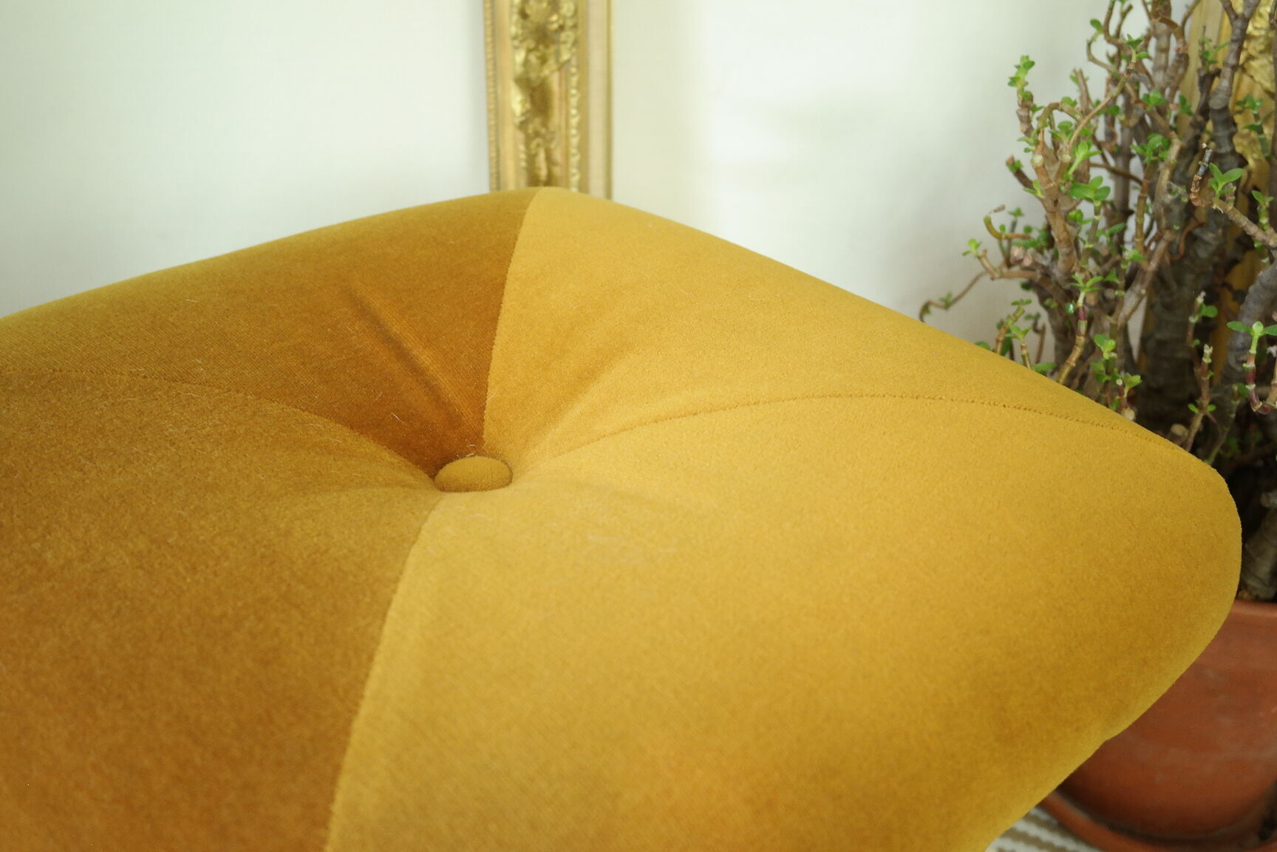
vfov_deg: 33.4
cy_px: 426
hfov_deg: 48.5
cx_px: 638
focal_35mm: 40
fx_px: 1419
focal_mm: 26
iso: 800
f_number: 5.6
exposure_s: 1/30
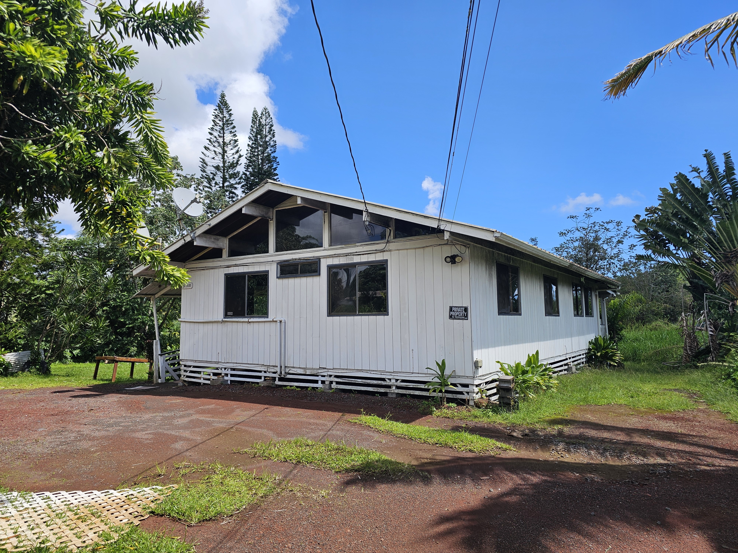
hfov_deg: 73.9
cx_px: 369
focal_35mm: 23
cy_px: 276
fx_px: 490
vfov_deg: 58.9
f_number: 1.7
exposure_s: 1/662
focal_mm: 6.3
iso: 10
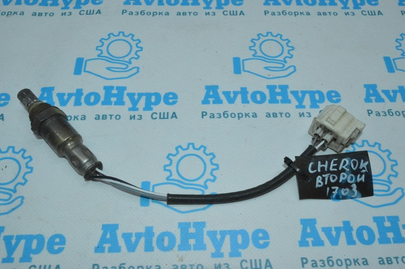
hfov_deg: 57.3
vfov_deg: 39.9
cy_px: 134
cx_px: 202
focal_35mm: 33
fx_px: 371
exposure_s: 1/200
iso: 3200
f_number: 16
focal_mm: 22
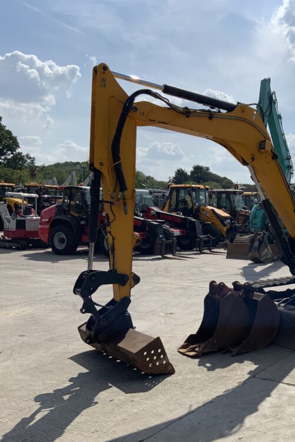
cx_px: 273
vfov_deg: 47.4
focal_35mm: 41
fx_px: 504
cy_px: 225
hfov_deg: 30.9
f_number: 1.8
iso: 20
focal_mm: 3
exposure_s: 1/4405
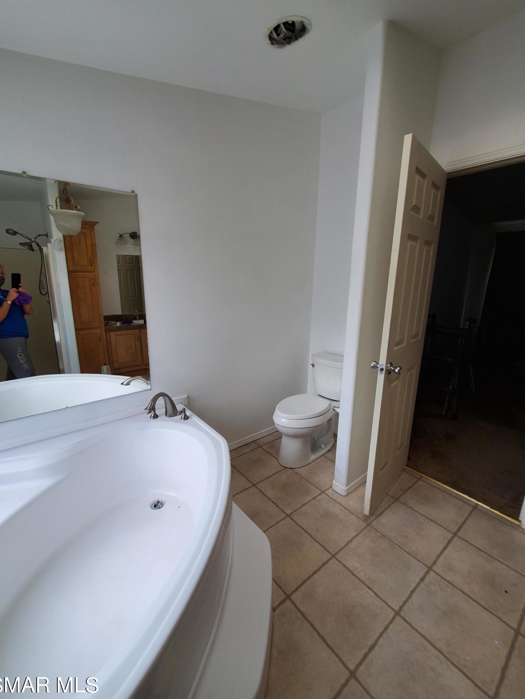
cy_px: 342
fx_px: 283
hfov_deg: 85.7
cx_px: 255
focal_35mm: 14
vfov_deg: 102.0
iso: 64
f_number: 2.2
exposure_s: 1/59
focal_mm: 1.8
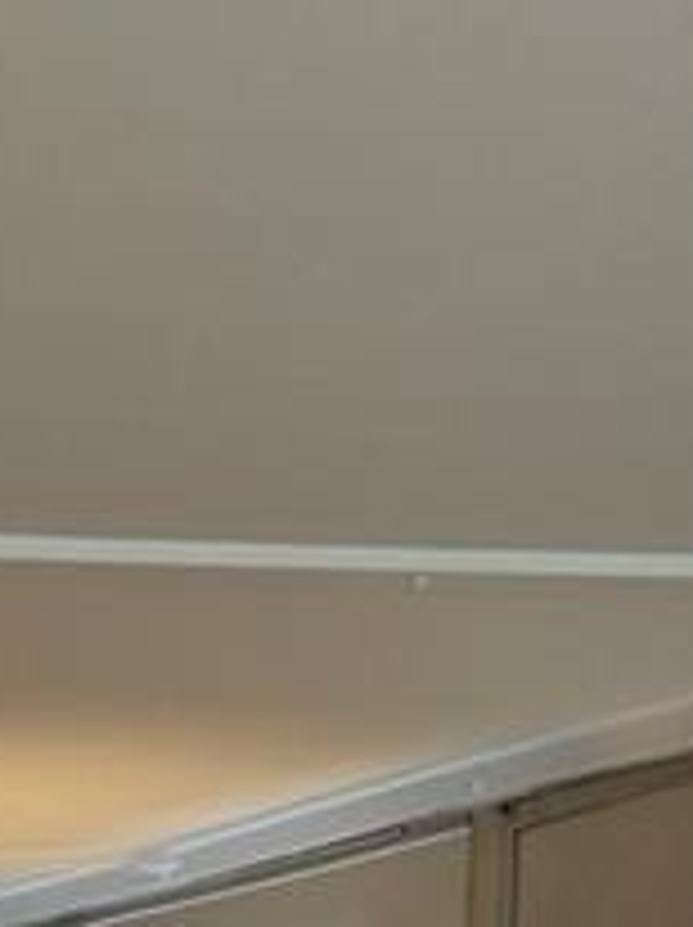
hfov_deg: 8.8
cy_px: 1368
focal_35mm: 140
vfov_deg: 13.4
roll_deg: -1.5
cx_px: -1318
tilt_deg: -0.8
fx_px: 3745
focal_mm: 6.76
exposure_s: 1/60
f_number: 1.78
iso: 125
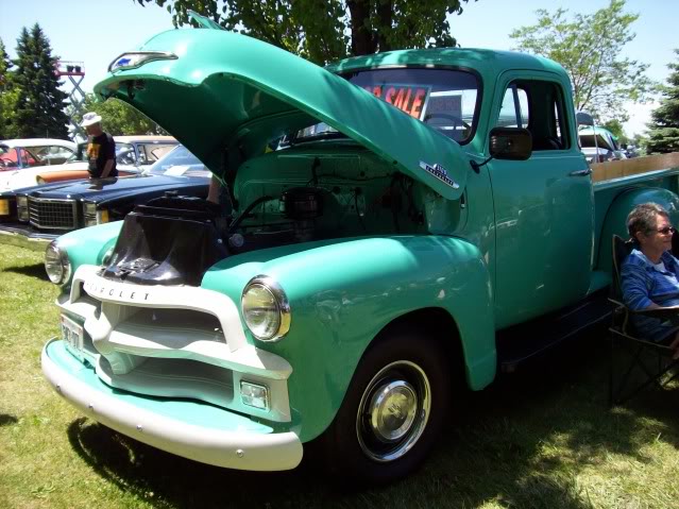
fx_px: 706
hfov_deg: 51.4
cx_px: 340
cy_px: 254
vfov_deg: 39.6
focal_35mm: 36
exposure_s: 1/610
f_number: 2.7
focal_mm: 6
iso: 80
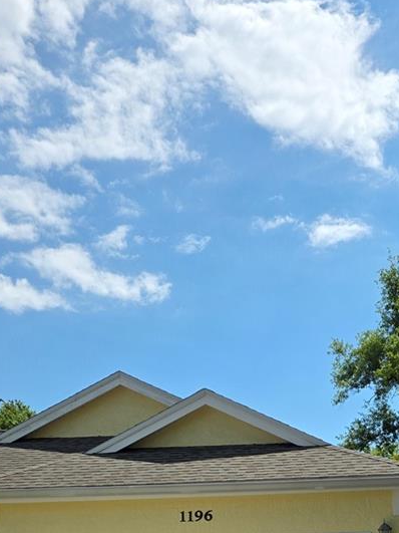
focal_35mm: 52
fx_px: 799
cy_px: 558
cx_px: 277
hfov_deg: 27.8
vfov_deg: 33.1
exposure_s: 1/7626
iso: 80
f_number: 1.7
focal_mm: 6.25
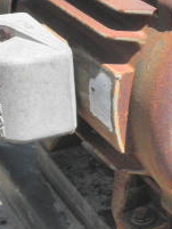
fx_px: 589
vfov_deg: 22.0
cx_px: 260
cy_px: 117
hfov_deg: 15.3
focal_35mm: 89
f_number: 8.5
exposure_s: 1/100
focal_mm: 5
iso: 64
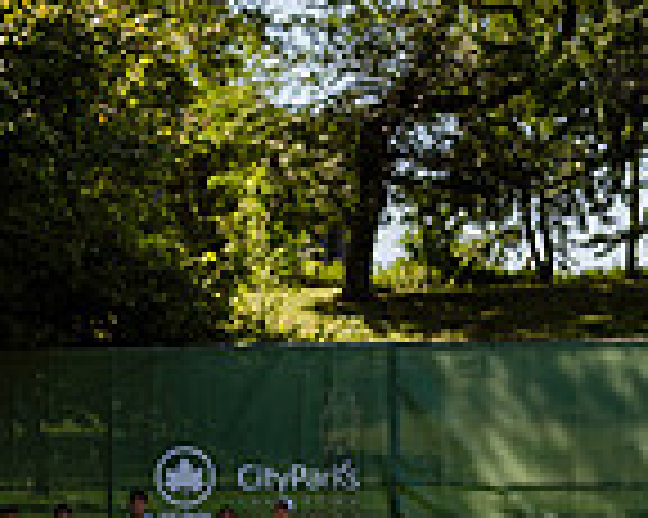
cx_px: -243
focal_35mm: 159
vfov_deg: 9.5
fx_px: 3047
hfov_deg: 11.7
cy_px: 673
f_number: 4
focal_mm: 40
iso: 200
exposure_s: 1/1000
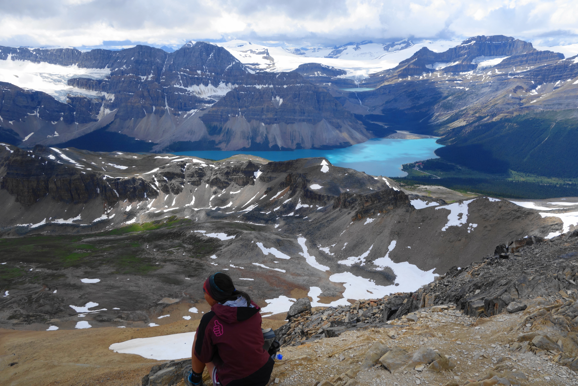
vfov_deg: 46.4
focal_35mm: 28
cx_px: 289
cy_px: 193
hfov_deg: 65.5
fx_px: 450
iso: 125
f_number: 5.6
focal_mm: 10.4
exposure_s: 1/500
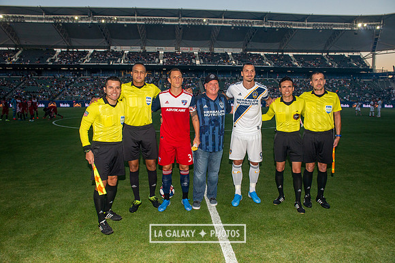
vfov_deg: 53.2
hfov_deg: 73.7
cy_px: 132
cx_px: 198
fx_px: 263
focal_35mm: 24
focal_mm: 24
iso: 800
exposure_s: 1/640
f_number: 7.1
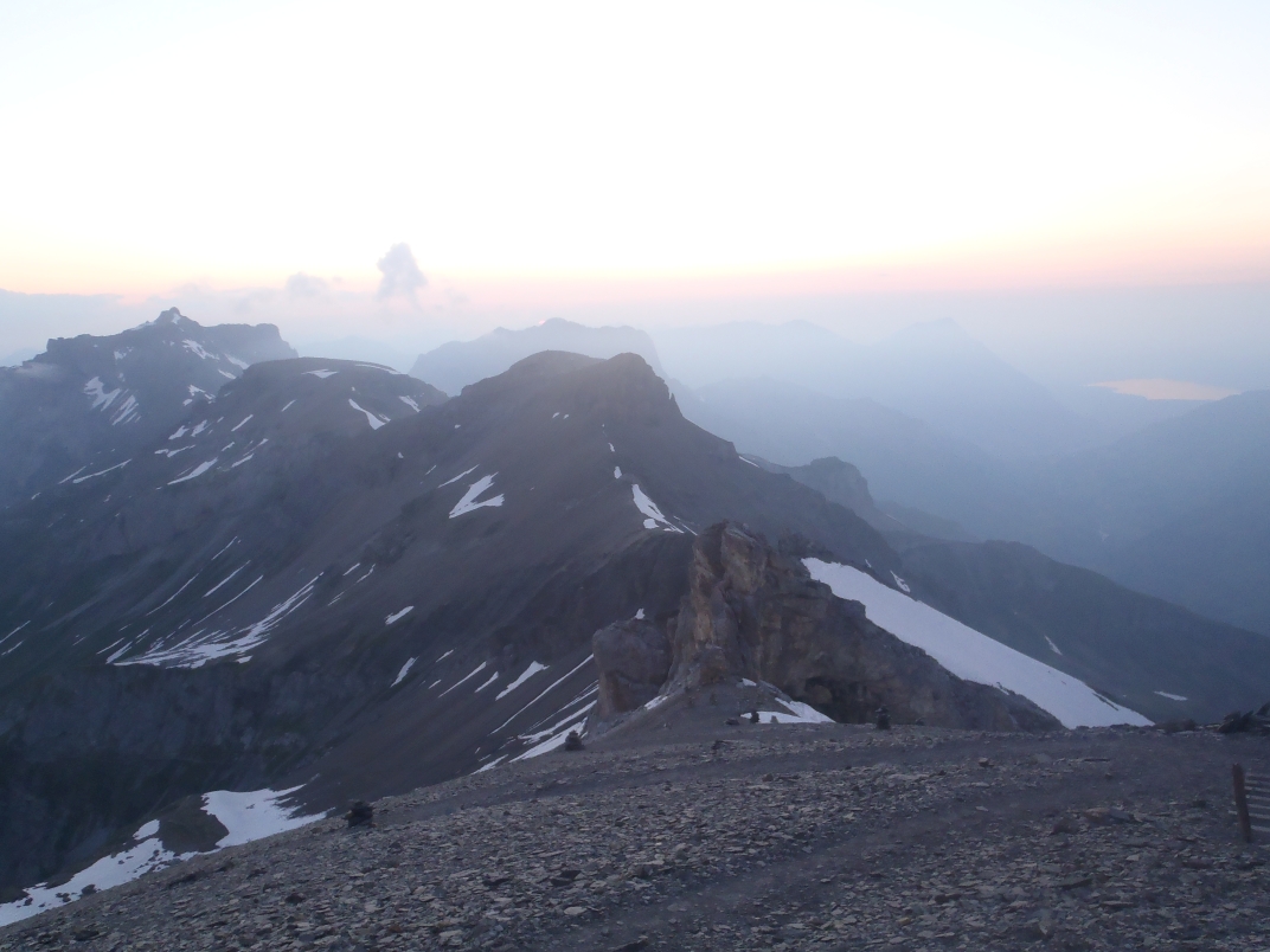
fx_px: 1027
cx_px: 635
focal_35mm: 28
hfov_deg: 63.4
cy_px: 476
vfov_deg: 49.7
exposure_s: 1/30
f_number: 3.5
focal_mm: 5
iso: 200
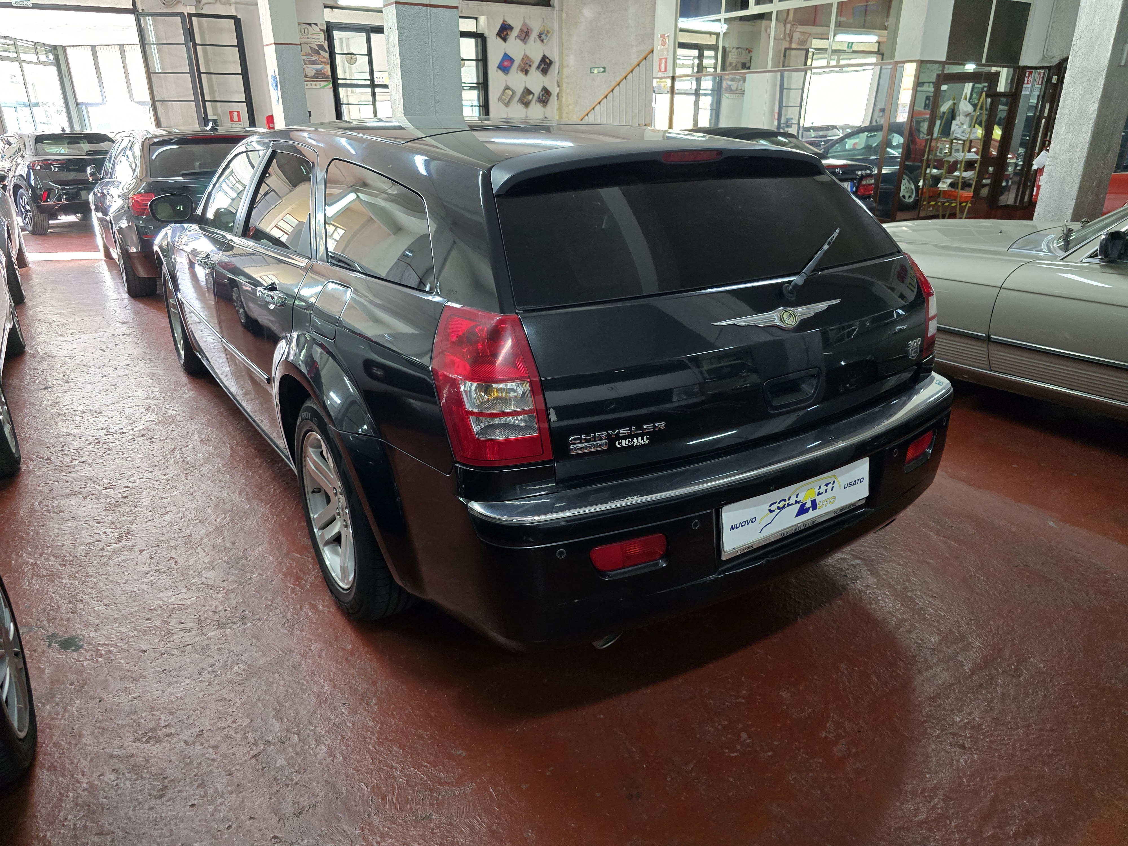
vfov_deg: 58.9
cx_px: 564
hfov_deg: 73.9
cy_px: 423
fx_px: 749
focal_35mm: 23
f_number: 1.7
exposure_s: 1/100
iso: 800
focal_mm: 6.3
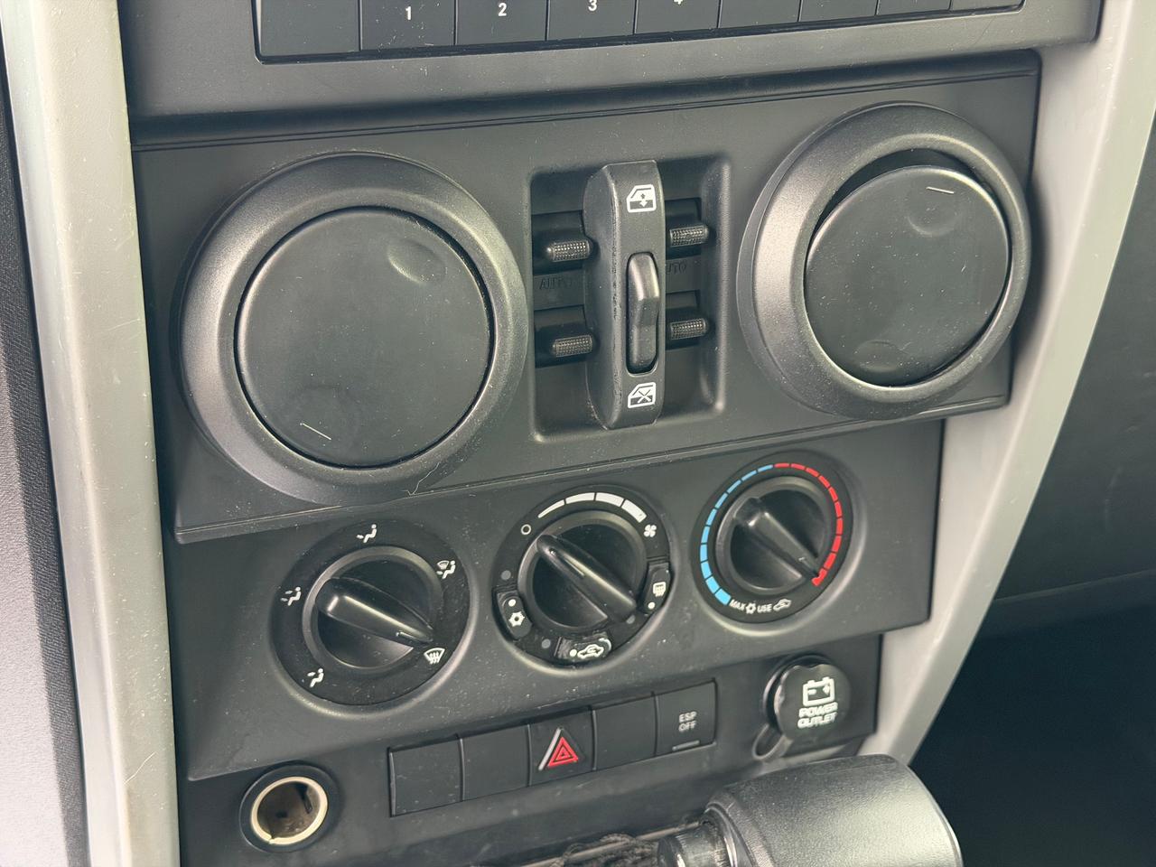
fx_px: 1603
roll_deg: -0.9
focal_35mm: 48
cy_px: 434
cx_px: 578
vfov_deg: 30.3
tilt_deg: -26.9
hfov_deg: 39.7
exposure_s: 1/74
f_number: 1.78
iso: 200
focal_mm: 6.76
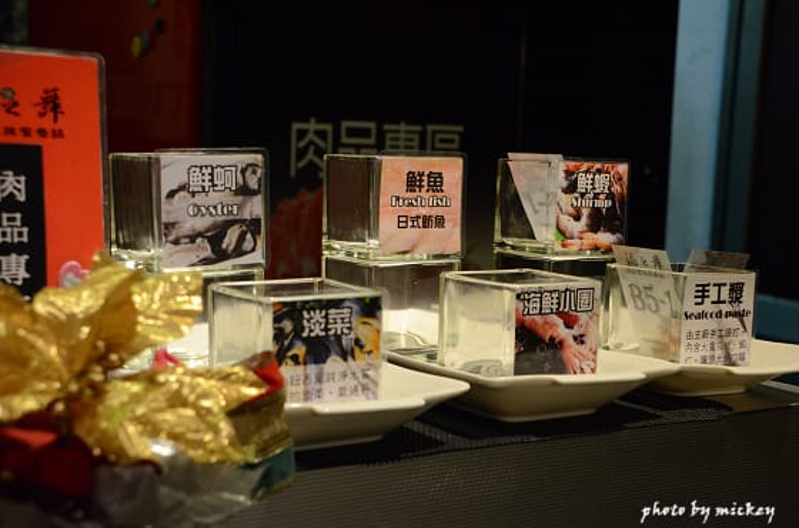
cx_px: 400
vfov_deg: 21.4
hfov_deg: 32.0
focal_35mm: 63
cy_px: 264
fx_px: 1394
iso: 3200
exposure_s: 1/60
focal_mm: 42
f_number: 6.3
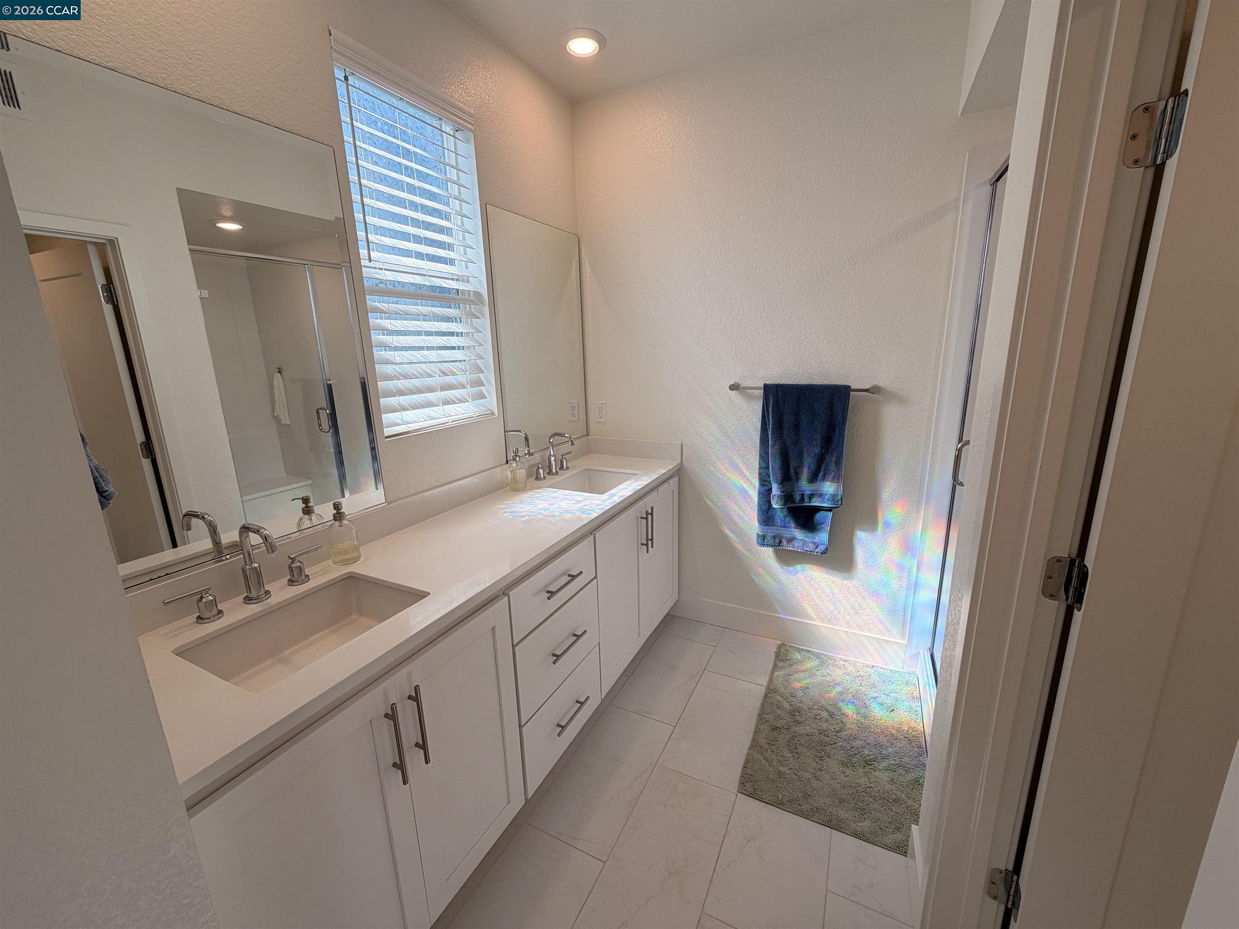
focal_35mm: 14
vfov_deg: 85.7
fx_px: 501
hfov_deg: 102.1
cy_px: 464
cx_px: 620
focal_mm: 2.22
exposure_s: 1/120
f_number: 2.2
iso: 32
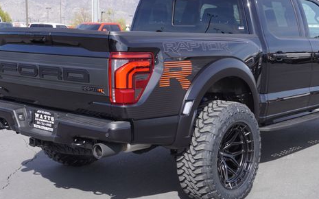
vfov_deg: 24.5
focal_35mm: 53
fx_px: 458
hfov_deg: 38.3
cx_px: 182
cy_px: 100
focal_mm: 25
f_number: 7.1
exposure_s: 1/160
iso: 100
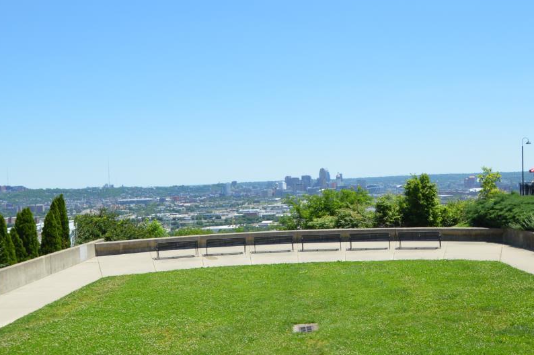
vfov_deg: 38.8
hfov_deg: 55.8
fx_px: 504
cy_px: 163
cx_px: 285
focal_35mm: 34
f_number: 8
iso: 100
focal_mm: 12
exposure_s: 1/250
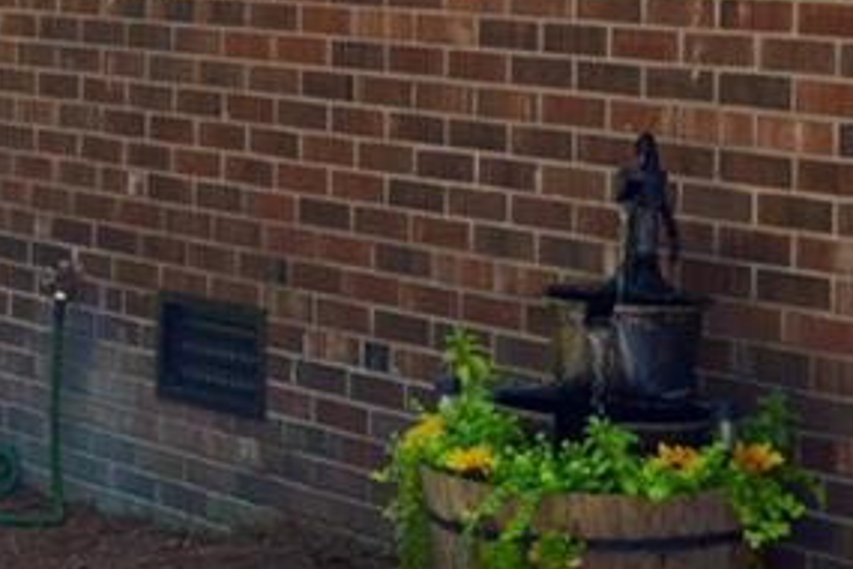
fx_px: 3317
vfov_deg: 9.7
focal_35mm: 140
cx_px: -177
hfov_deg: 14.2
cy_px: -30
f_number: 5.6
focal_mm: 26
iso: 110
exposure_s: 1/125
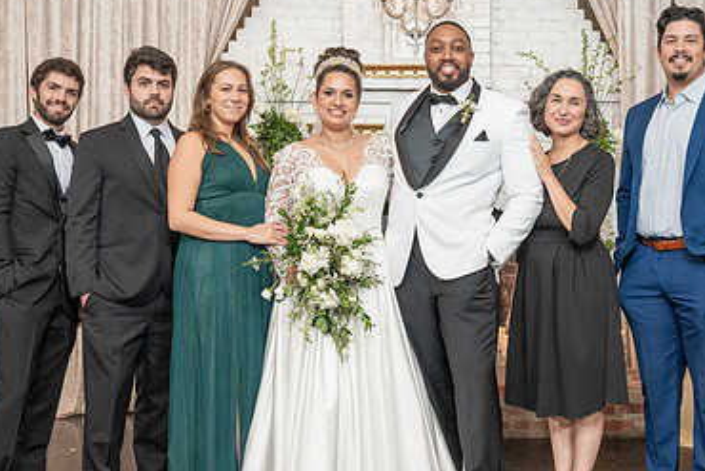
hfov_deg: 40.9
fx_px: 940
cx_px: 419
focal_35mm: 48
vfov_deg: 28.1
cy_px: 230
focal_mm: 29
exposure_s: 1/200
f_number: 4.5
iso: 2000
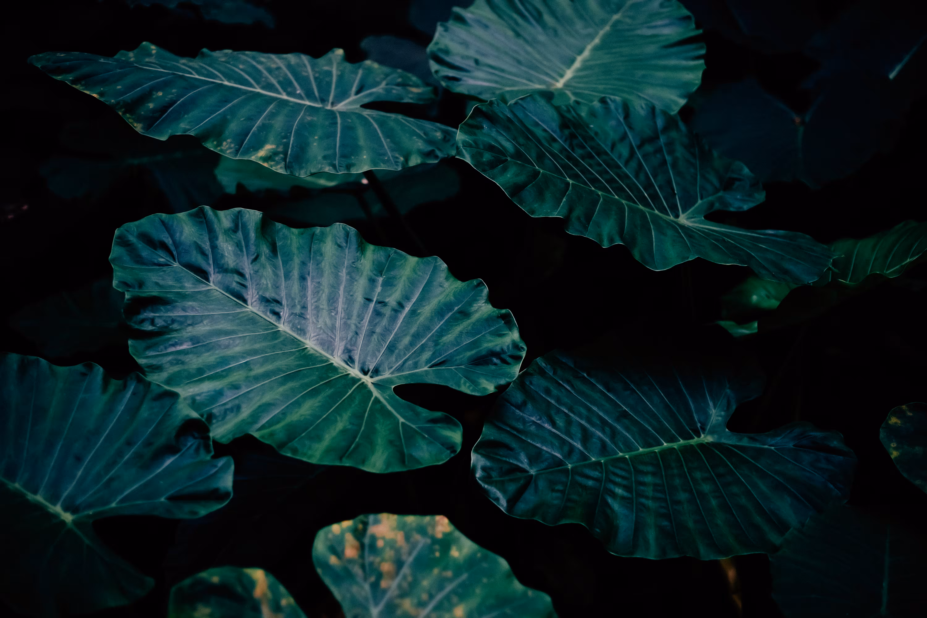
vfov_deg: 27.0
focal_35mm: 50
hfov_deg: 39.6
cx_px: 464
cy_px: 309
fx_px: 1287
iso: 250
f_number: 2.4
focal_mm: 50
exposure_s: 1/750
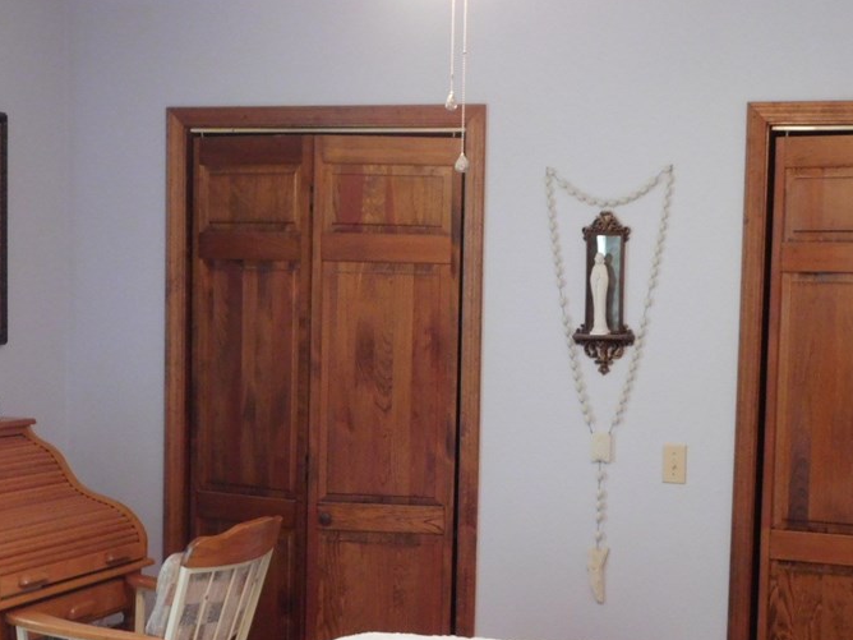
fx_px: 1700
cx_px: 465
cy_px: 442
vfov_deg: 21.2
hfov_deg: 28.2
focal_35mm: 69
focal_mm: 8
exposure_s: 1/8
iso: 450
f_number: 3.7
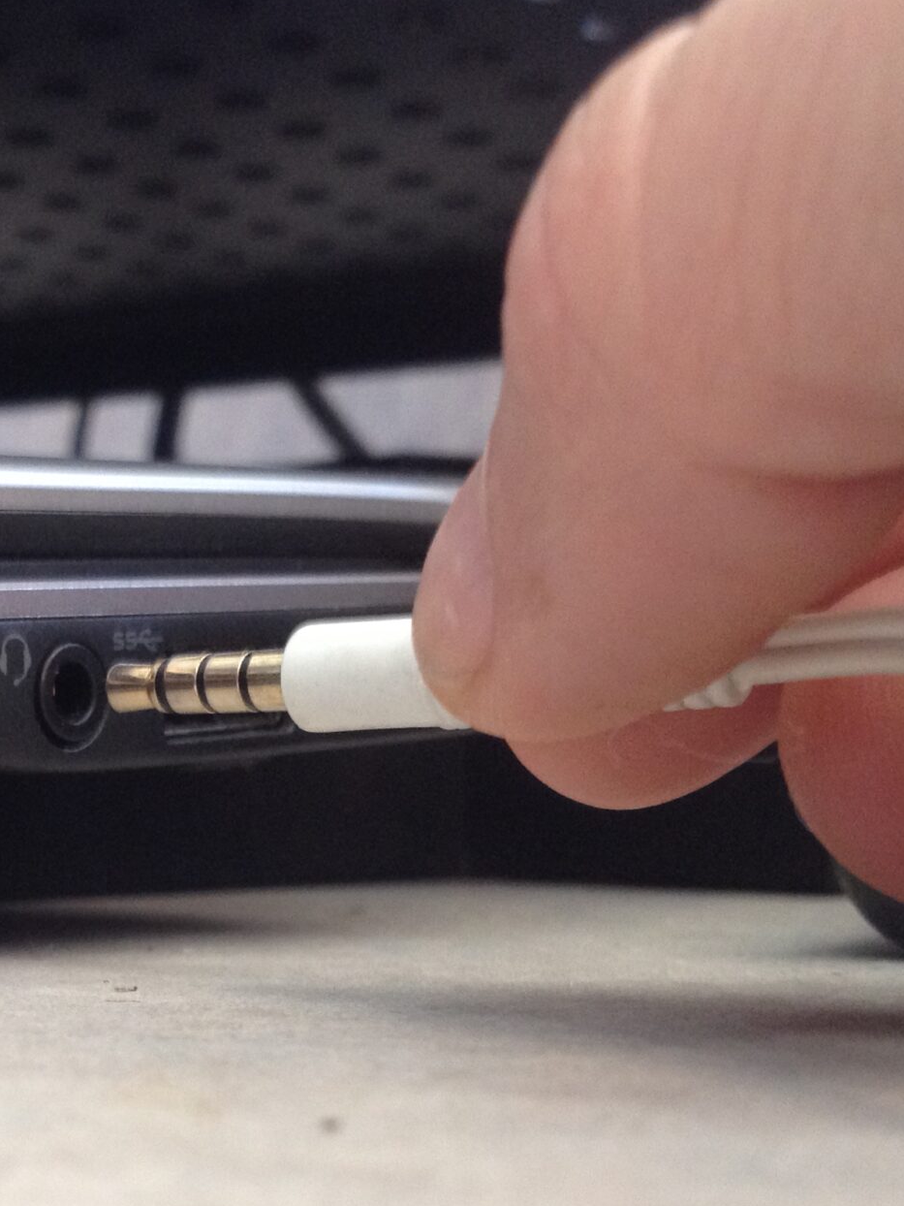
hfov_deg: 19.9
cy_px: 812
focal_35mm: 72
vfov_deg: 26.9
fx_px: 2507
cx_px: 45
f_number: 2.4
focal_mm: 4.28
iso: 160
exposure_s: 1/20
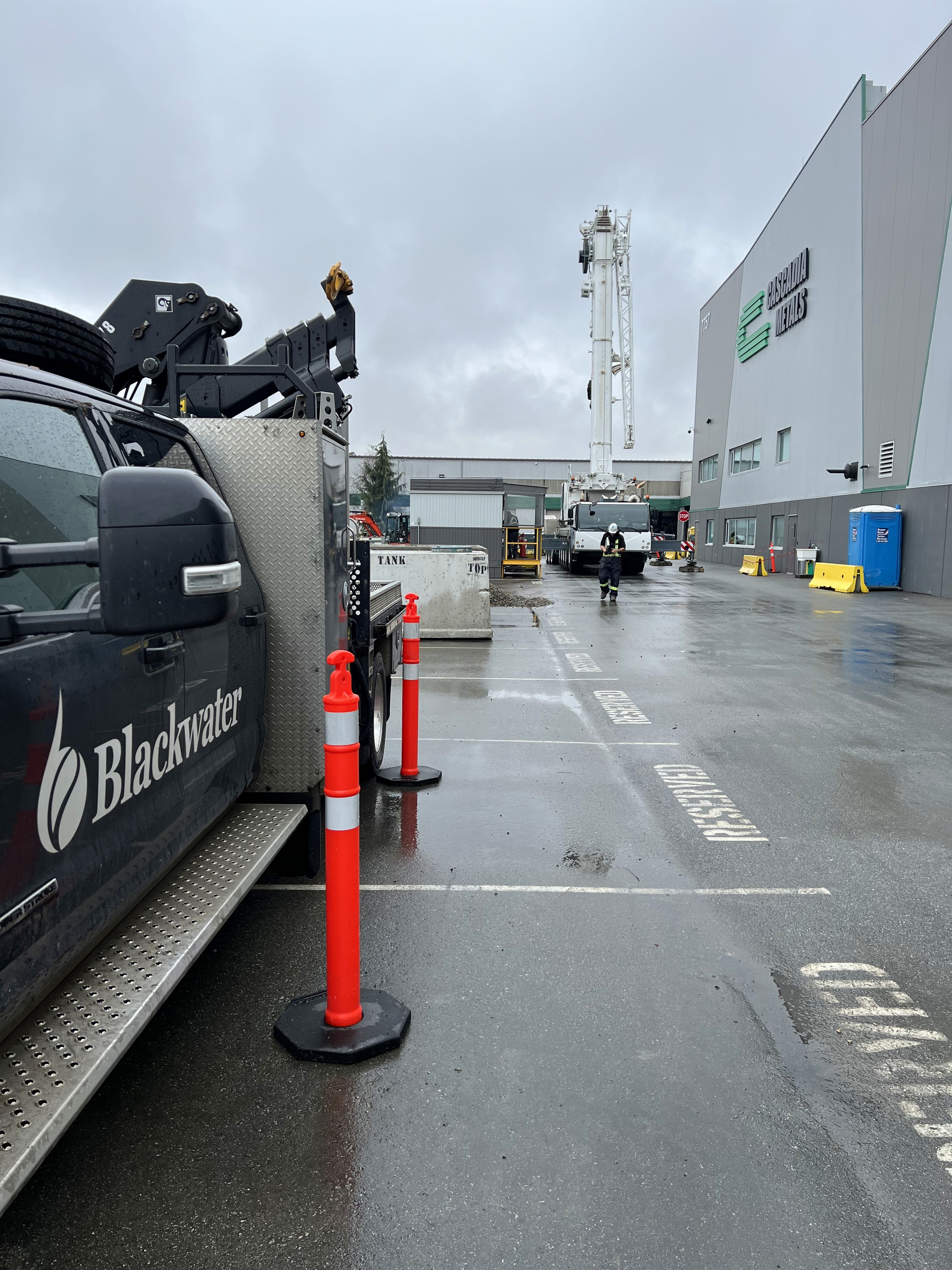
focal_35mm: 26
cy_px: 635
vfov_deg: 67.3
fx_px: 953
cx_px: 476
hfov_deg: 53.1
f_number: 1.5
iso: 50
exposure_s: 1/1431
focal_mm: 5.7
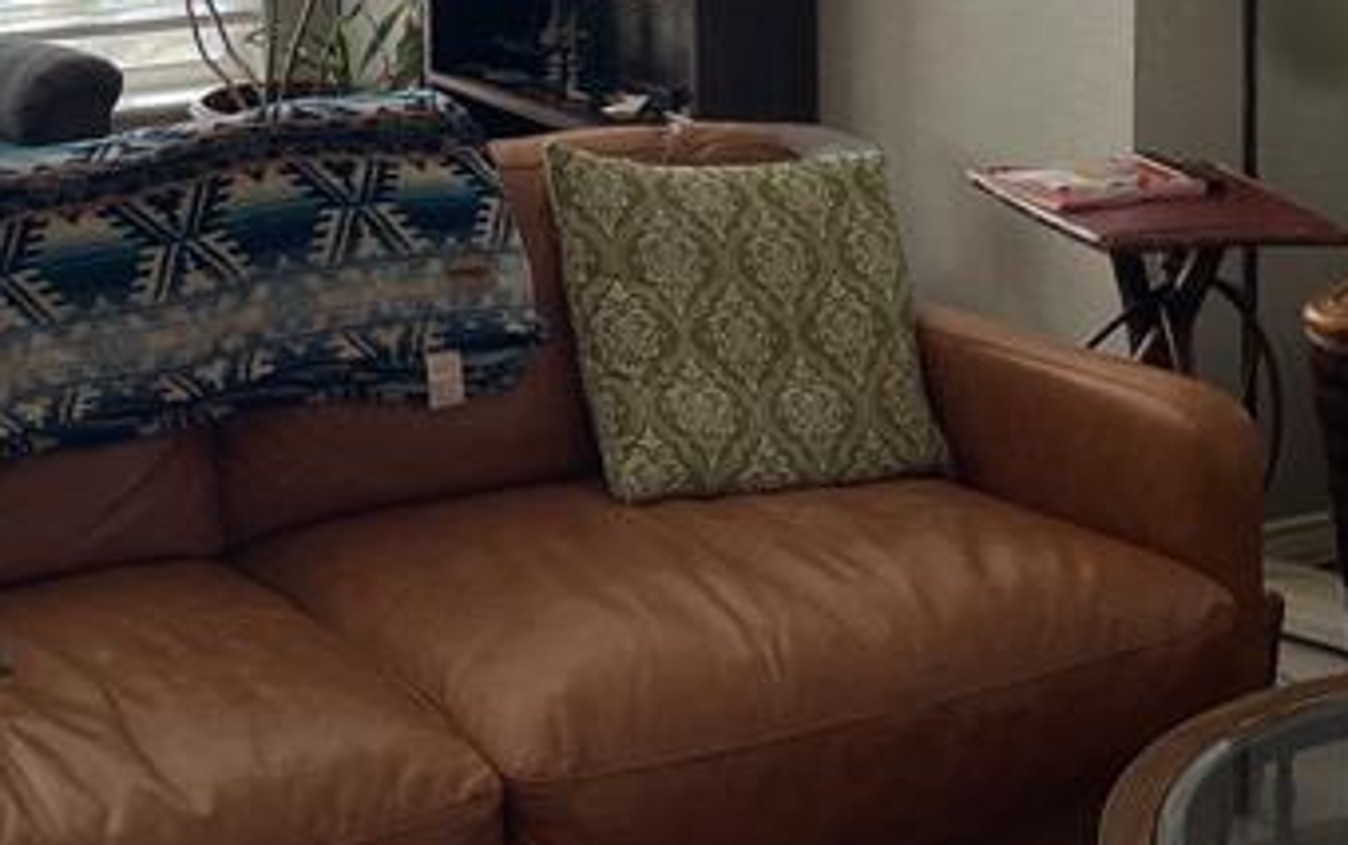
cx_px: 377
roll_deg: +0.4
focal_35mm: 83
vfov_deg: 14.9
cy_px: -302
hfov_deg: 24.7
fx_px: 3051
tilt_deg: -3.4
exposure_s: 1/120
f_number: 1.6
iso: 40
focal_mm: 4.2
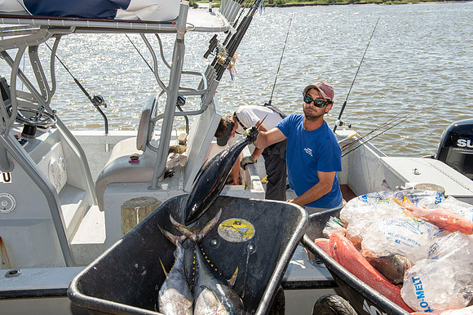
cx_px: 236
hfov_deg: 50.7
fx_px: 499
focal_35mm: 38
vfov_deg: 35.0
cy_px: 158
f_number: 8
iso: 125
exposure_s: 1/200
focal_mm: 38
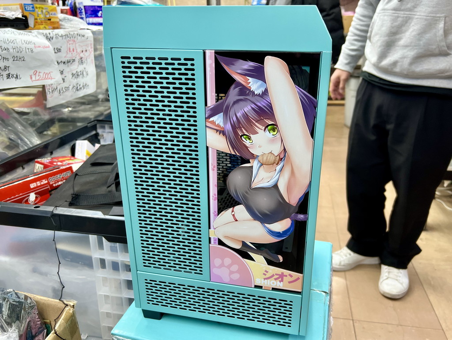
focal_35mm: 26
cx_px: 226
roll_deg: +1.6
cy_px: 170
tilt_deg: -20.2
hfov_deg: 67.3
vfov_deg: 53.1
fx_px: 340
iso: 125
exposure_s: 1/100
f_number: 1.5
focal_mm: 5.7
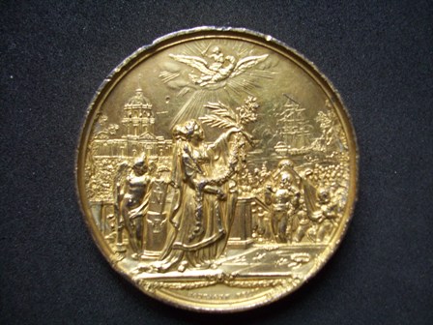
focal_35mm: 34
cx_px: 216
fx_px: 425
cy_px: 162
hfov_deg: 54.0
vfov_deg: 41.8
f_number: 2.9
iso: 160
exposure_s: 1/13
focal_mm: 5.7
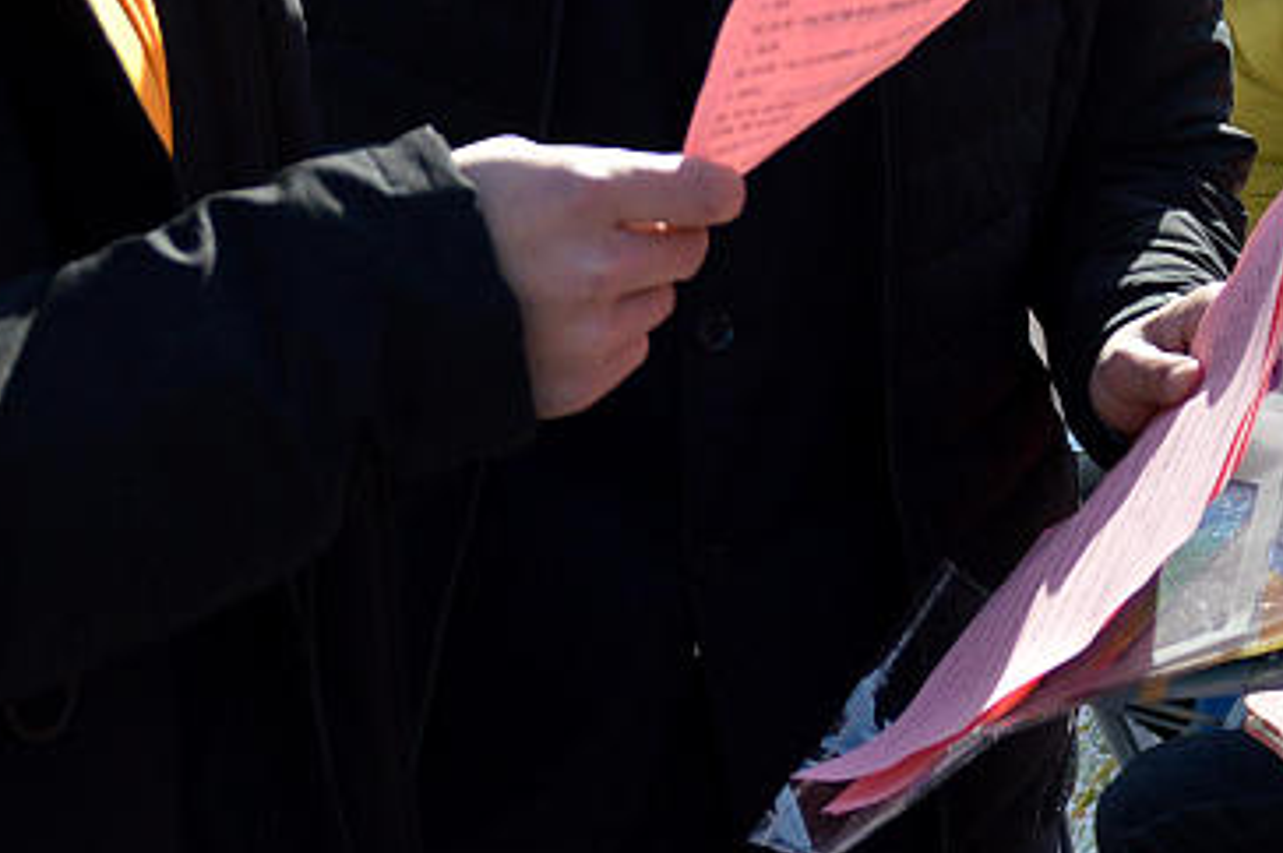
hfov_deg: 16.6
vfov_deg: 11.0
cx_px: 733
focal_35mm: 124
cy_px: 46
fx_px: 4403
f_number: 5.6
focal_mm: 25
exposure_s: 1/800
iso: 200
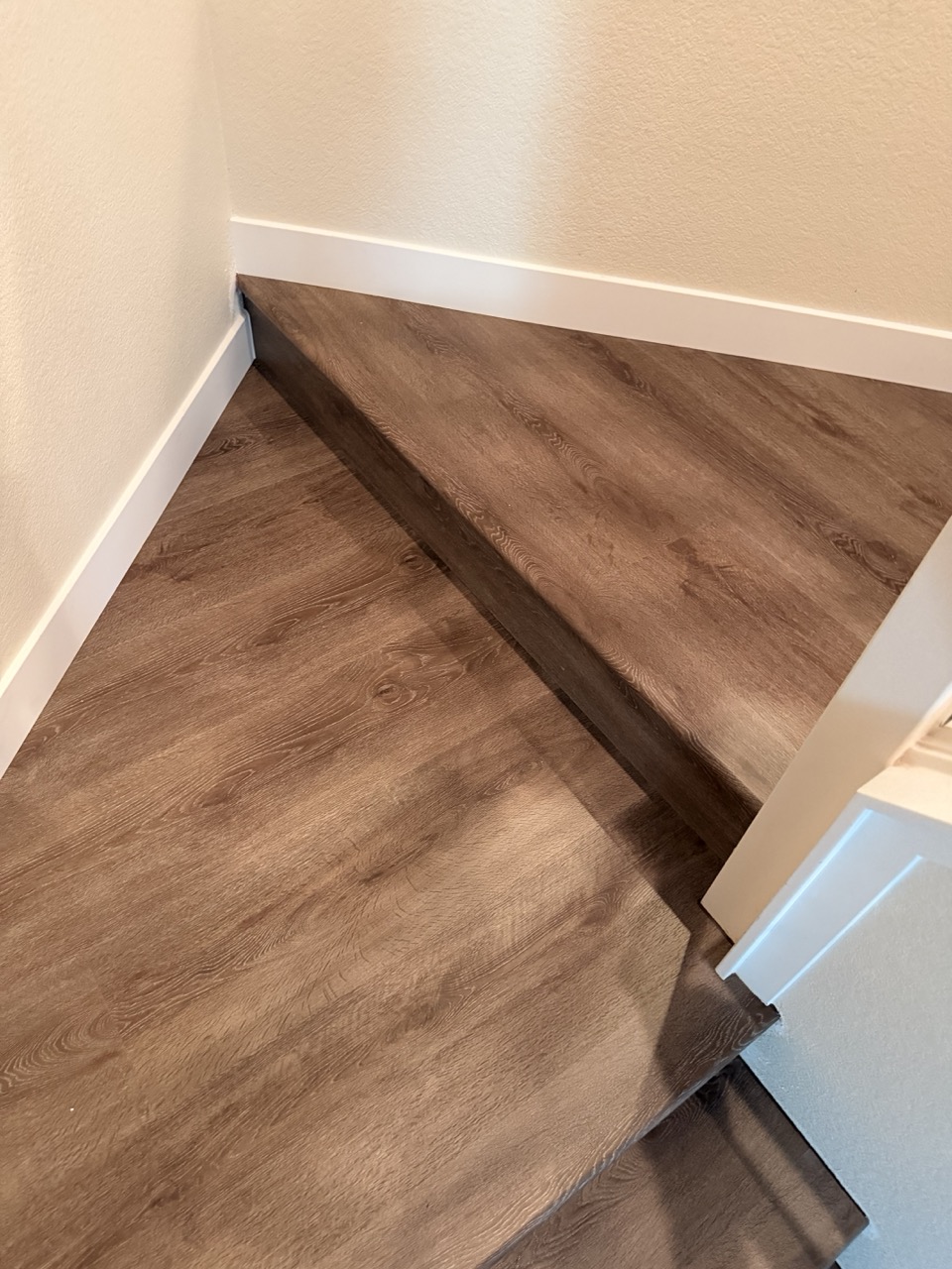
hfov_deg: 56.8
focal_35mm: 24
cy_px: 634
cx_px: 476
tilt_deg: -50.3
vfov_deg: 71.6
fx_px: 880
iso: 1000
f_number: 1.78
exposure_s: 1/40
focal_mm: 6.76
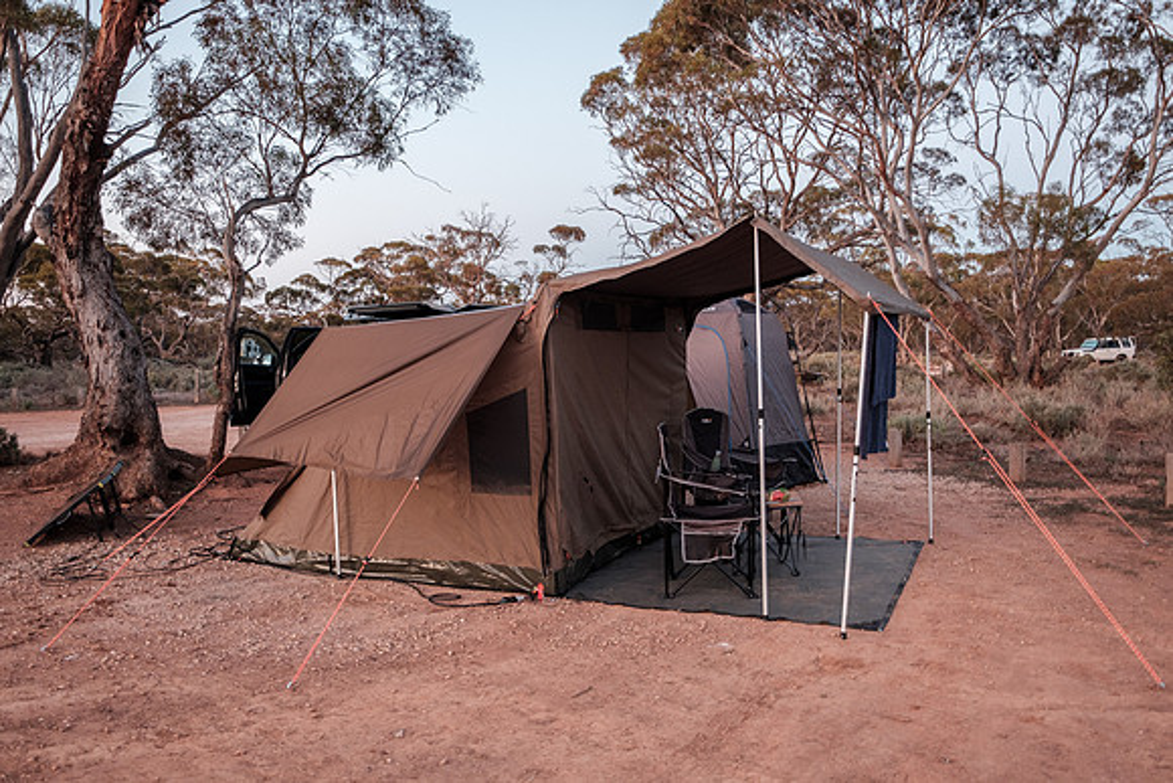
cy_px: 392
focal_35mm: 30
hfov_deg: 61.9
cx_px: 586
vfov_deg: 43.6
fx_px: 978
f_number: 4
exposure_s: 1/12
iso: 800
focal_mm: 20
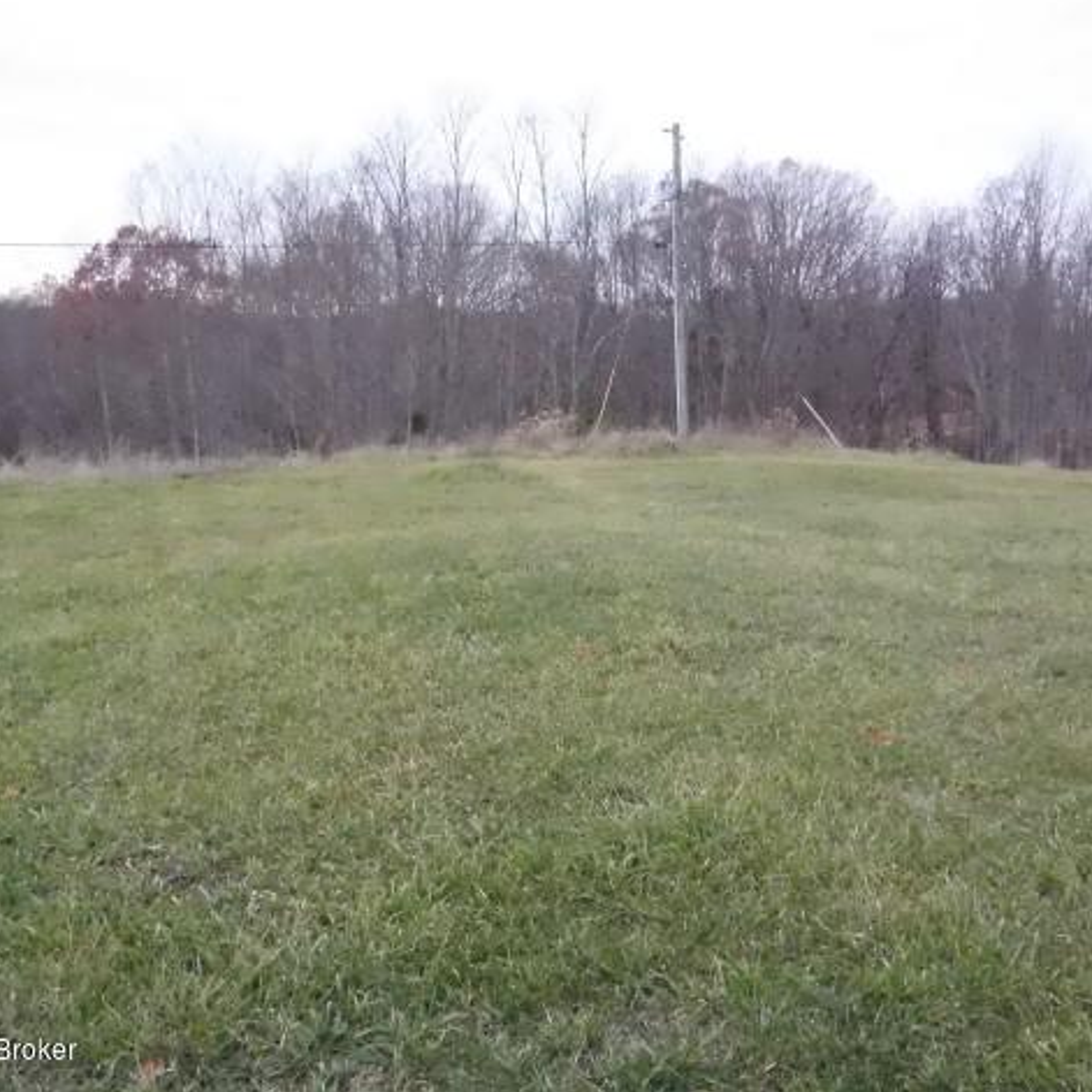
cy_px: 540
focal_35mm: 36
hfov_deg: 46.0
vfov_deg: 46.0
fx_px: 1285
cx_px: 538
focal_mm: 5.3
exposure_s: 1/800
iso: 3200
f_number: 3.2
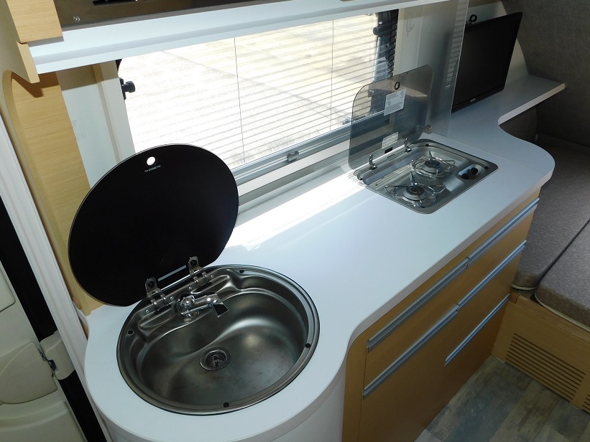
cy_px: 222
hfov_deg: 63.2
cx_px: 333
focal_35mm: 28
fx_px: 477
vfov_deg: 49.8
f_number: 3
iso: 125
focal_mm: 4
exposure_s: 1/200
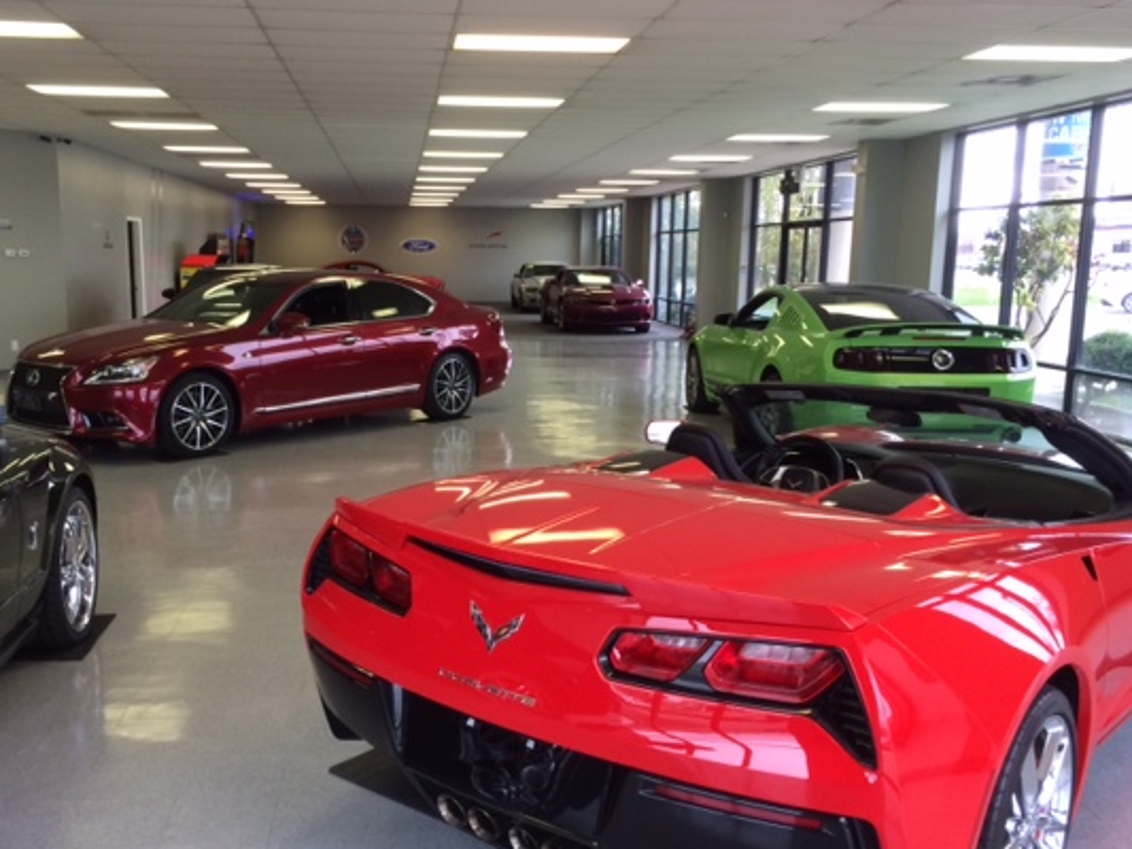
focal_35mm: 36
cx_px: 486
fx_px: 1178
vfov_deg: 39.6
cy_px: 461
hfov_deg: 51.2
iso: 50
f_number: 2.2
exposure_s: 1/30
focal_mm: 4.12
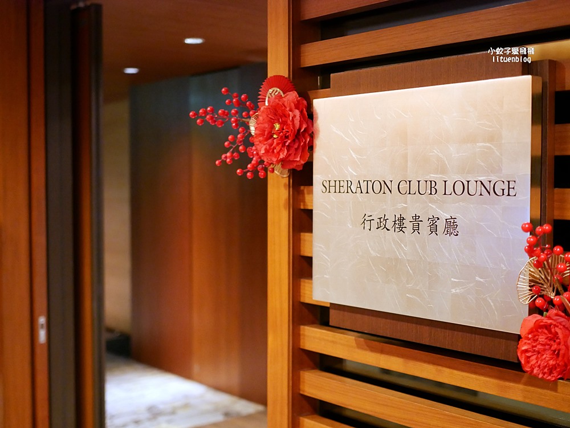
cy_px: 214
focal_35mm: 50
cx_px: 285
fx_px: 824
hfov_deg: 38.2
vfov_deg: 29.1
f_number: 1.8
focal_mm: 25
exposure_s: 1/60
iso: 2500
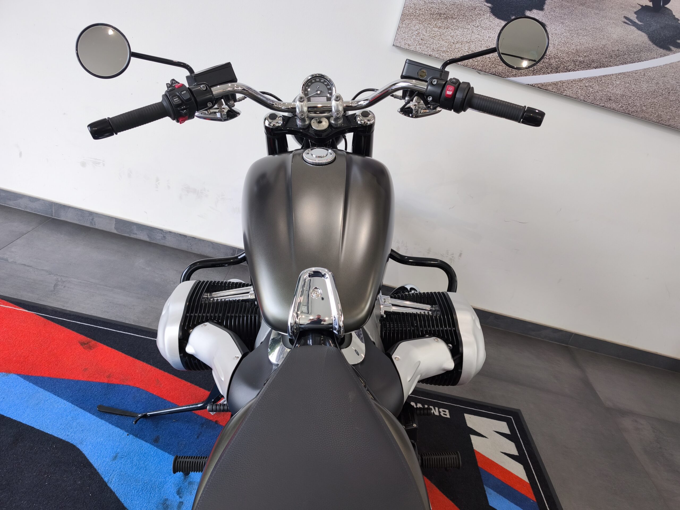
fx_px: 452
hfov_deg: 73.9
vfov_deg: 58.9
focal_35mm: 23
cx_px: 340
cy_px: 255
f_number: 1.6
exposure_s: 1/100
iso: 64
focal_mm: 6.57
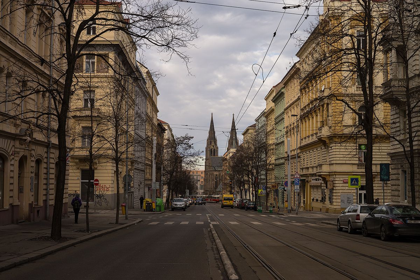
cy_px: 140
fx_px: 583
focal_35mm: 50
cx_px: 210
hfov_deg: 39.6
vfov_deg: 27.0
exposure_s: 1/125
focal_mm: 50
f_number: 13
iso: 250
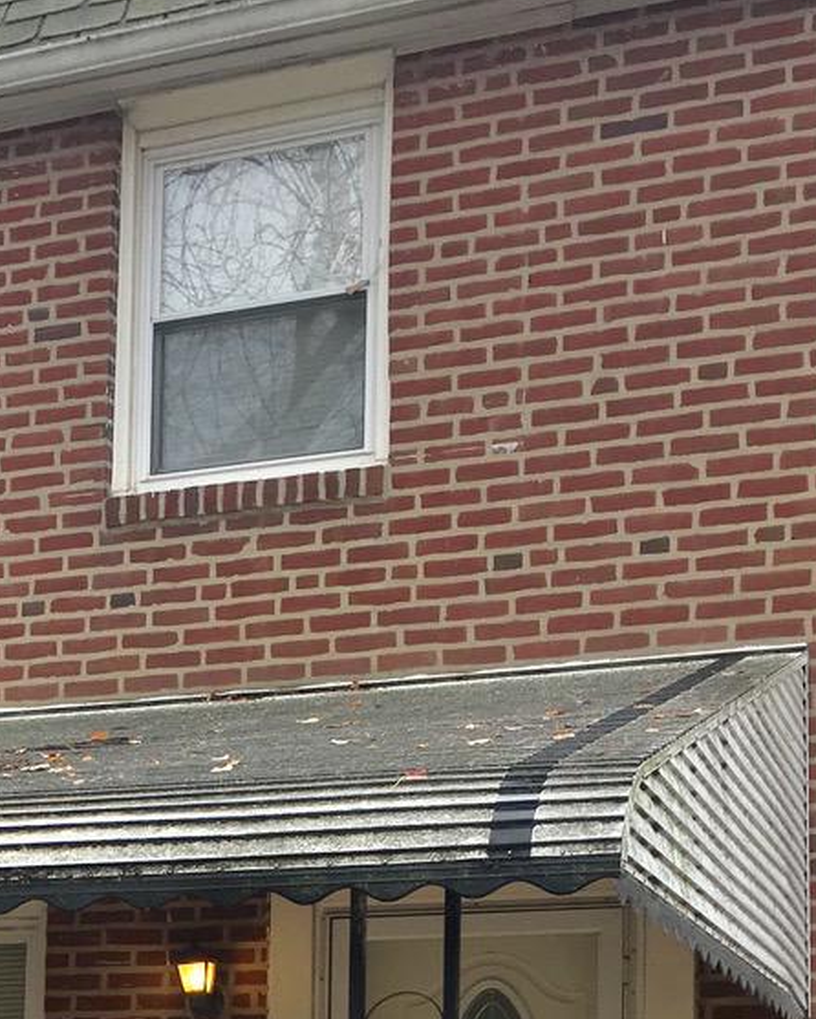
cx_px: -70
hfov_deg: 18.9
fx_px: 2353
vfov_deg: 23.0
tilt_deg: +3.8
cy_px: 1112
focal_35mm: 78
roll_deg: +0.0
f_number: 2.2
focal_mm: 4.15
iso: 32
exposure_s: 1/120
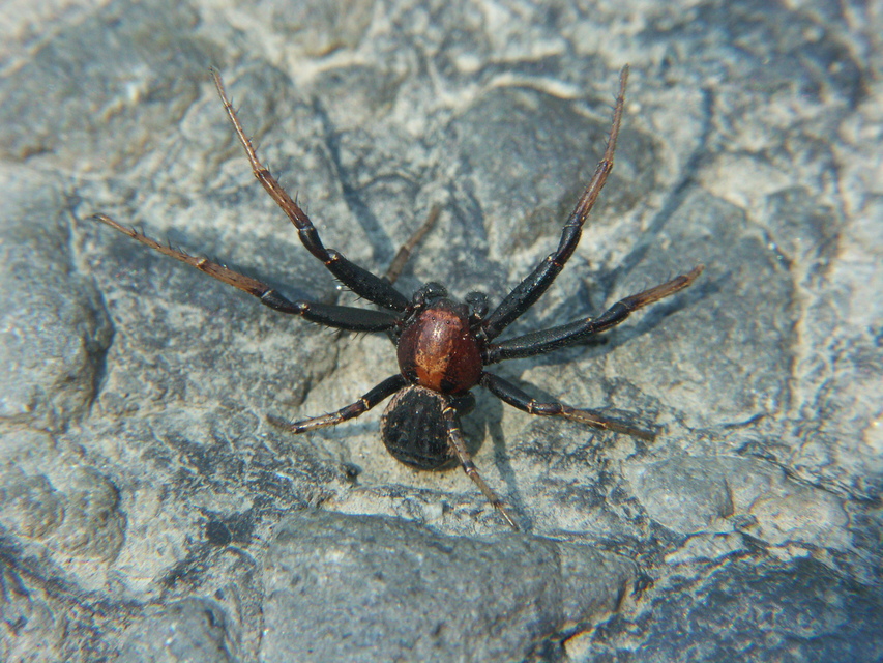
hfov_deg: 9.9
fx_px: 5102
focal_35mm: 200
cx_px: 442
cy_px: 332
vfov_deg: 7.4
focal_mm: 50.69
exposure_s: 1/60
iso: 100
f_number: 9
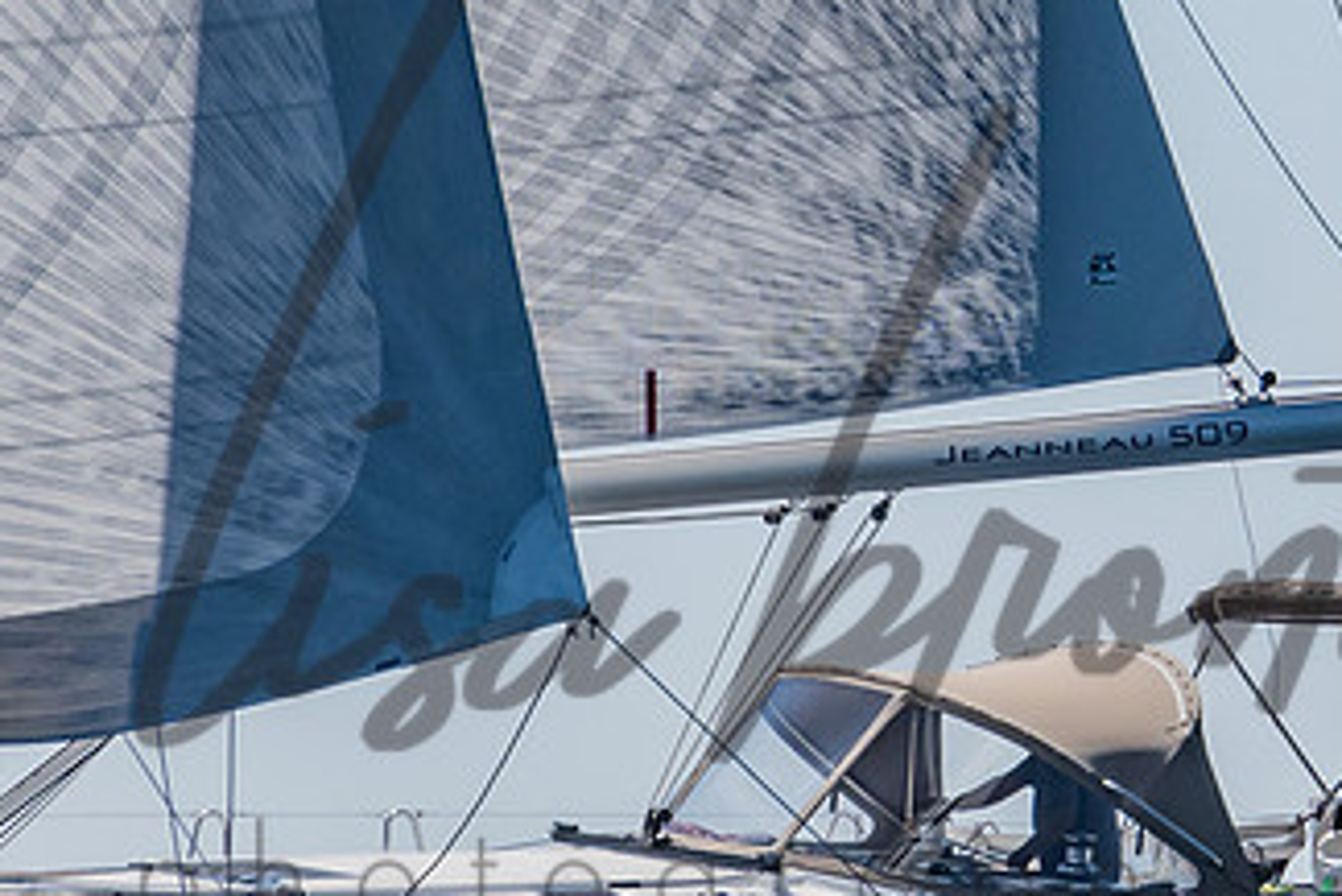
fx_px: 38225
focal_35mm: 1025
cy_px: 30
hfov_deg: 2.0
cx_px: 1209
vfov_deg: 1.3
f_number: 6.3
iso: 160
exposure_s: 1/2000
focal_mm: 200
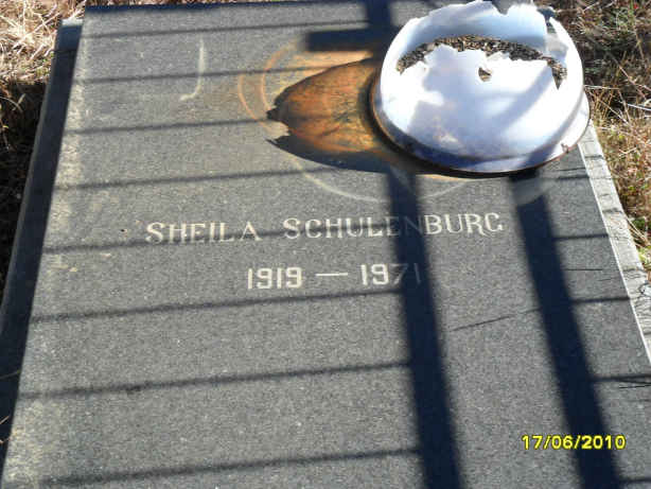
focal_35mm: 63
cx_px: 326
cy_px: 244
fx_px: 1185
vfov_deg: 23.3
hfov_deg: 30.7
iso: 100
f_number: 5.6
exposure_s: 1/125
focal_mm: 11.2
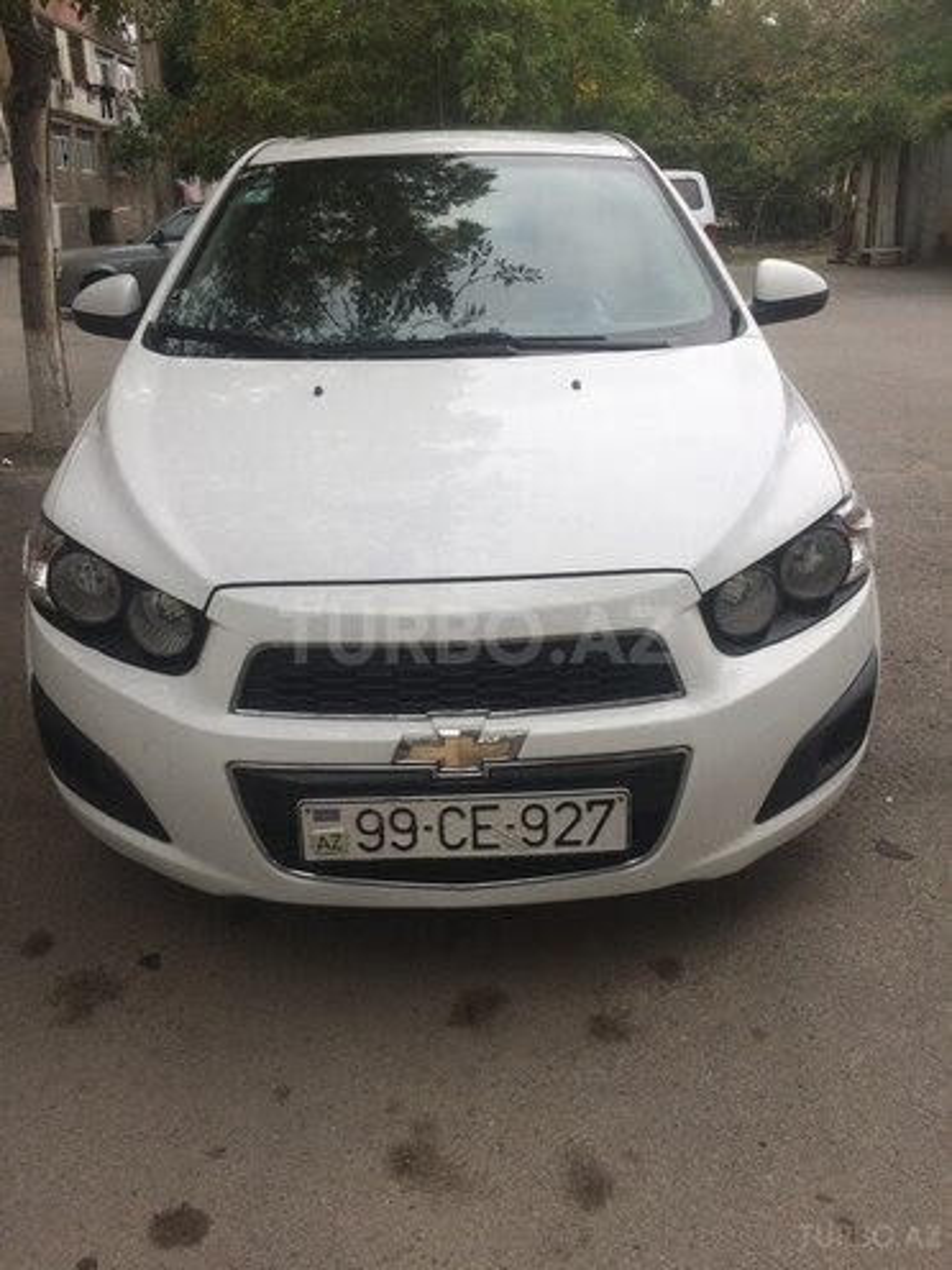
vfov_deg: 61.7
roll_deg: +2.8
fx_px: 1063
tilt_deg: -20.2
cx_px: 476
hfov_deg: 48.2
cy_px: 635
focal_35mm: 29
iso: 32
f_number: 2.2
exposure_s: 1/855
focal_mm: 4.15
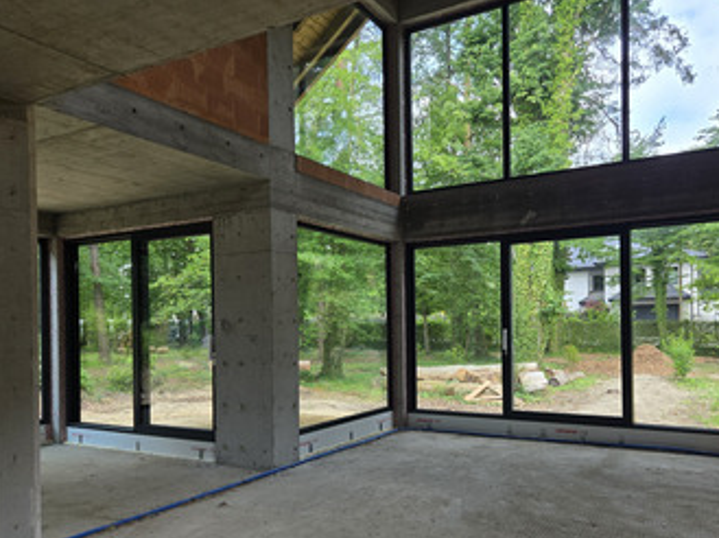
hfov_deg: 63.2
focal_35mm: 28
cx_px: 415
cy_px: 324
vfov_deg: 49.3
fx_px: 581
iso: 100
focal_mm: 5.4
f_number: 1.8
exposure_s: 1/508
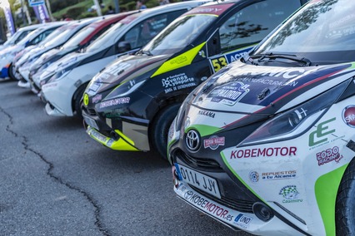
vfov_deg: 21.9
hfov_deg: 32.4
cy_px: 118
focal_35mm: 62
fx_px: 611
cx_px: 178
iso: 800
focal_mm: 62
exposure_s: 1/100
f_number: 2.8
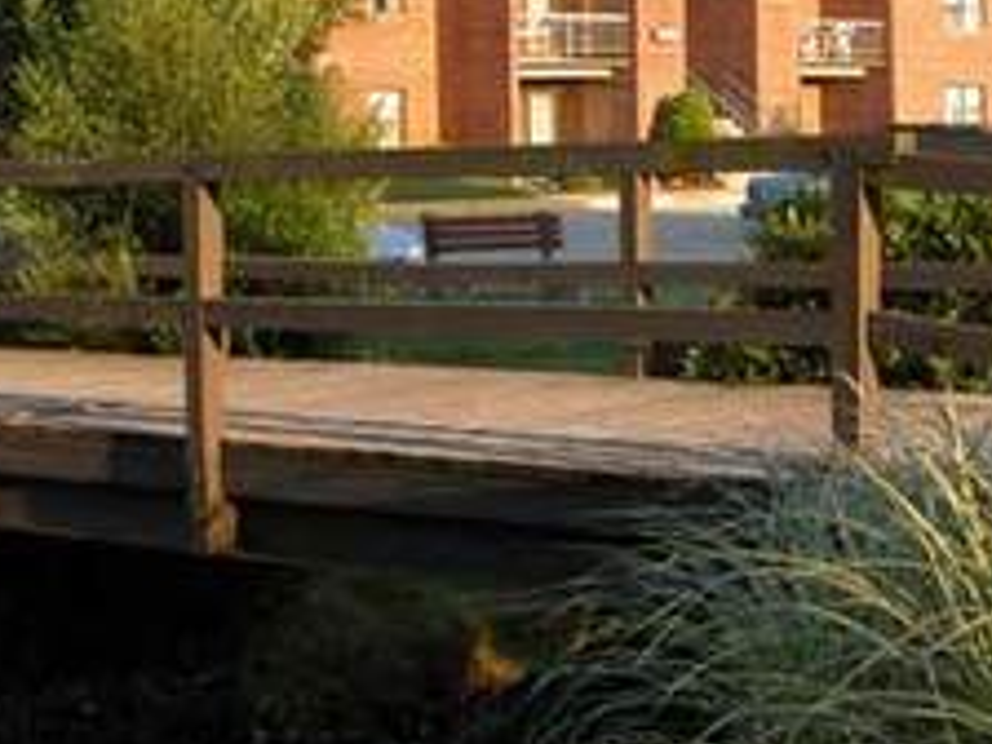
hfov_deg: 24.1
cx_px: 779
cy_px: 376
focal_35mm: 80
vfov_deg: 18.4
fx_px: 2293
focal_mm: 8.9
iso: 100
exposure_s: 1/155
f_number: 5
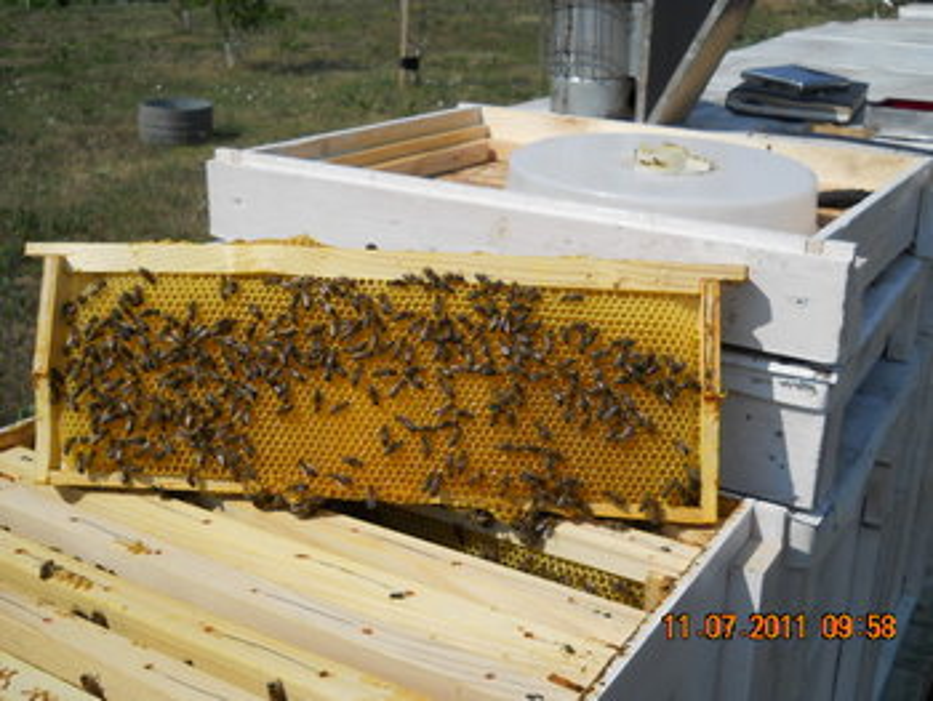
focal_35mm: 41
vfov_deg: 35.2
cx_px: 466
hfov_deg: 45.7
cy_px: 350
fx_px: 1106
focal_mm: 6.72
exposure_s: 1/640
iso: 80
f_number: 5.5
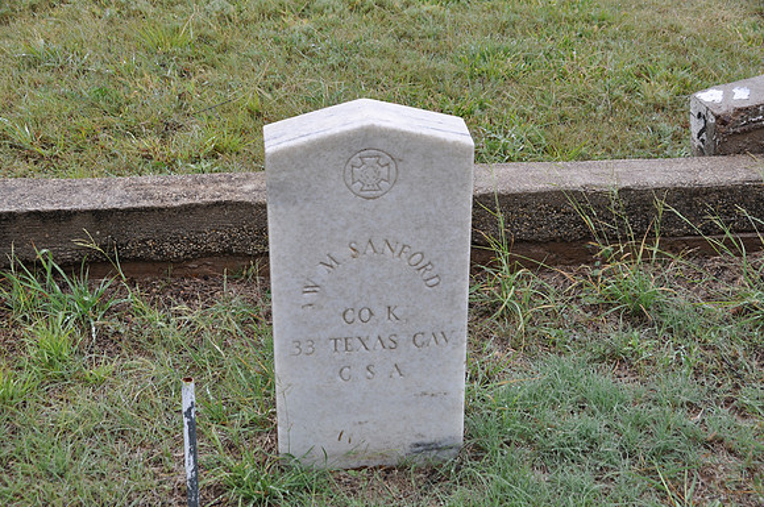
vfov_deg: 22.6
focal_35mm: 60
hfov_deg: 33.4
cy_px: 254
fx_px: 1272
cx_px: 382
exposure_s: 1/80
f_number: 9
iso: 200
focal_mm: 40
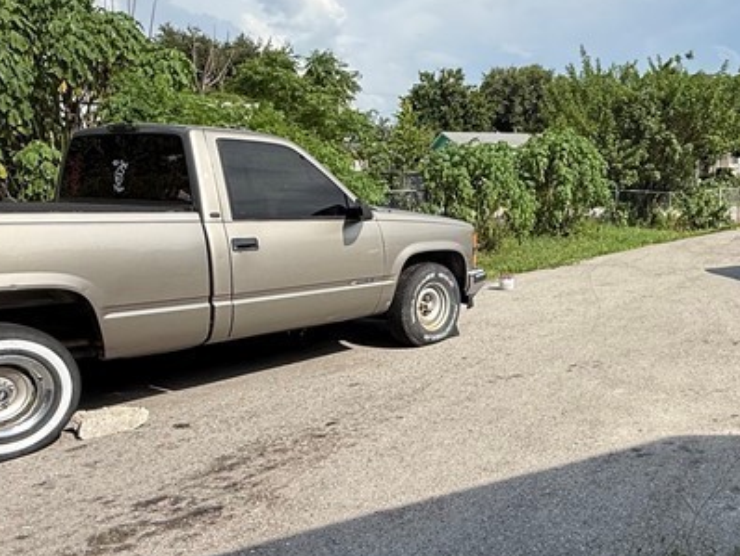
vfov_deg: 39.7
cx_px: 656
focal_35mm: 36
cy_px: 286
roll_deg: -0.5
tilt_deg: -8.7
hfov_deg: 46.6
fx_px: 770
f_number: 2.2
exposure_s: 1/1698
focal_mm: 2.22
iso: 50
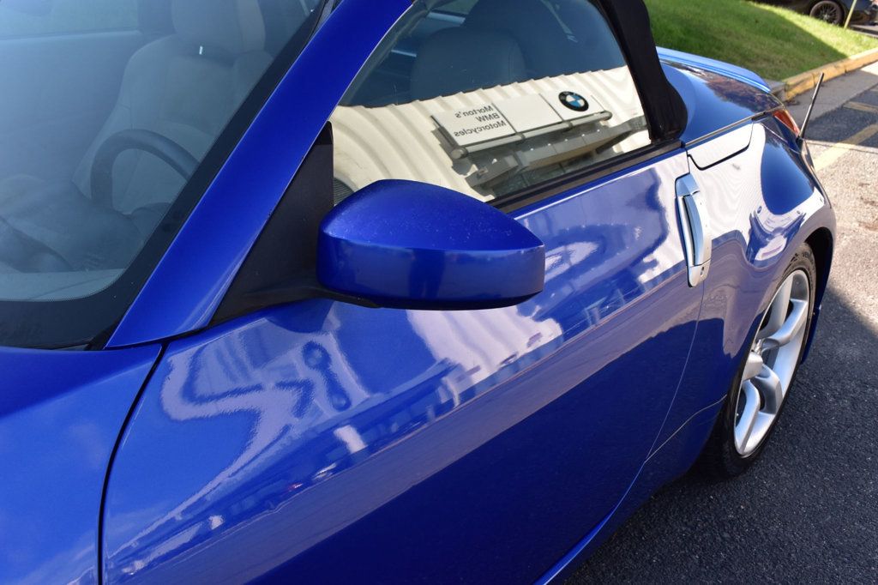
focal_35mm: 39
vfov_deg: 34.2
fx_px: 951
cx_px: 439
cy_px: 292
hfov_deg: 49.6
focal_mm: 26
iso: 400
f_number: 10
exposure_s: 1/200
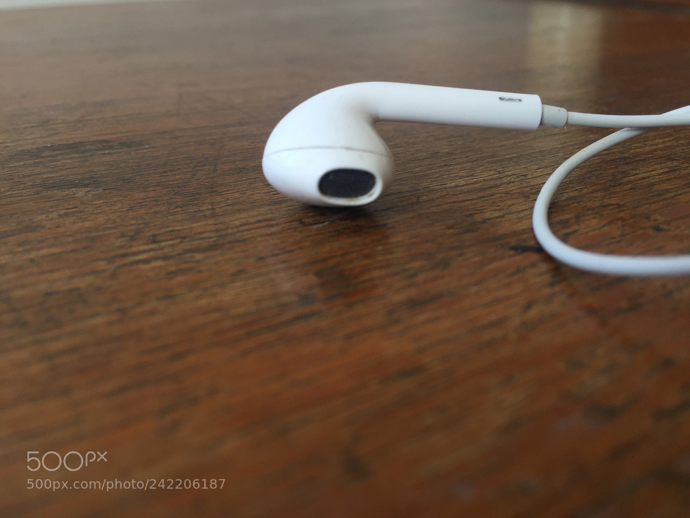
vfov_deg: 48.2
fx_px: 578
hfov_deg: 61.7
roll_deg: -1.0
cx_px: 345
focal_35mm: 29
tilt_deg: -26.1
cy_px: 259
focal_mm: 4.15
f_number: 2.2
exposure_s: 1/33
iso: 32
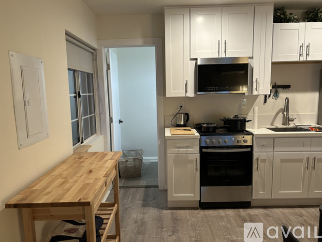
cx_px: 161
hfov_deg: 67.3
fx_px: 242
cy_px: 121
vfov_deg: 53.1
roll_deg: +2.2
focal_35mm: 26
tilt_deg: -6.9
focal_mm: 5.7
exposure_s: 1/60
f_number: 1.5
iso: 160
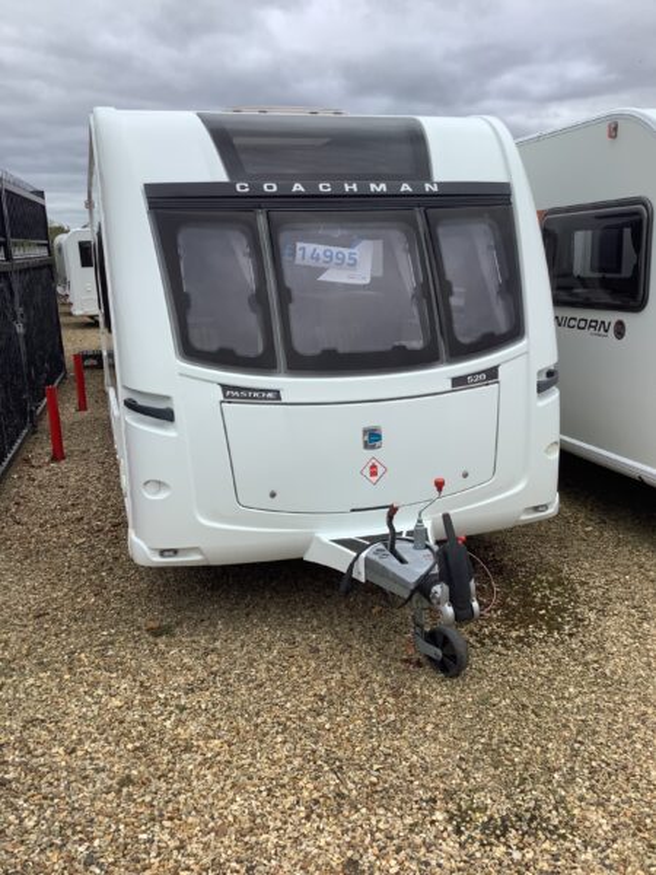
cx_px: 328
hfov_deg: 45.4
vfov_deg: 58.4
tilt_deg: -14.4
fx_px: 783
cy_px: 438
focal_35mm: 31
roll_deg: +1.9
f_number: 2.4
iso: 25
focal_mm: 3.3
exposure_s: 1/407
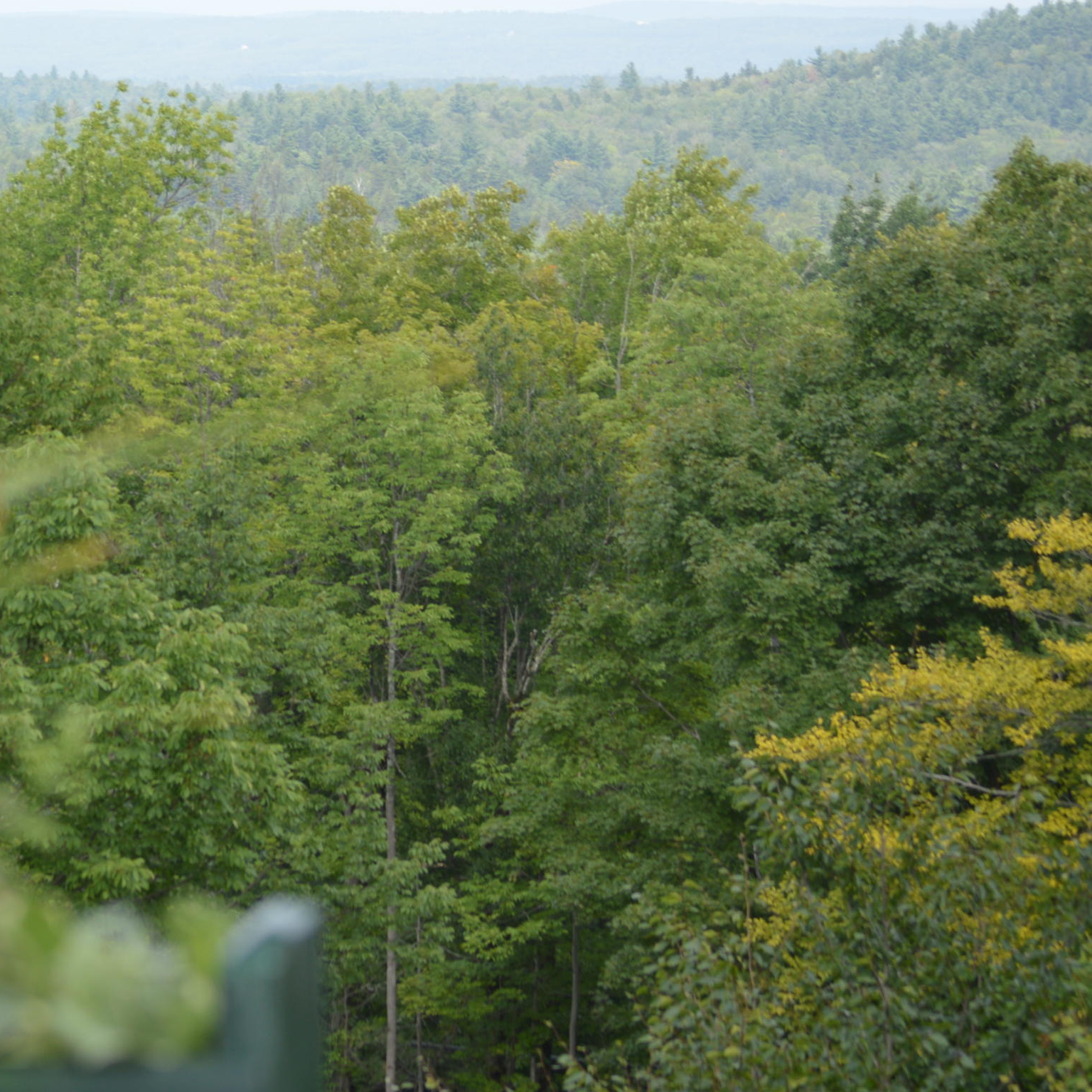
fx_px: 4883
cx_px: 58
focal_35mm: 137
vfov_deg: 12.7
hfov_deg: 12.6
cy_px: 408
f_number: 5
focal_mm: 55
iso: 100
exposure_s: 1/200
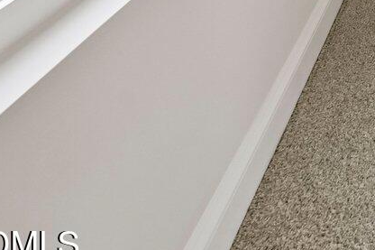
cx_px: 903
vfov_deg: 14.5
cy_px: -315
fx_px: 718
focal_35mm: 69
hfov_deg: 15.2
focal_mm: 14
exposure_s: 1/50
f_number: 8
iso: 100
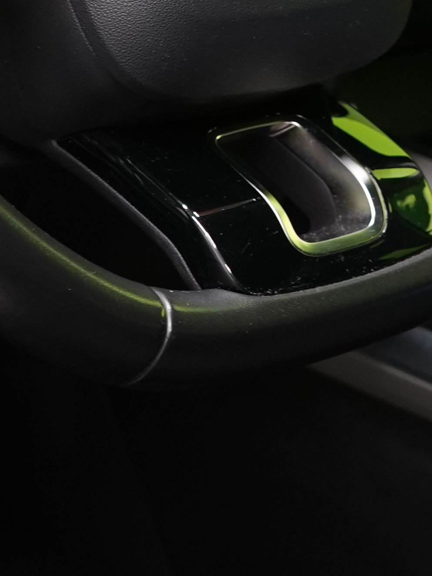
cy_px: -182
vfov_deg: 15.4
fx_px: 2030
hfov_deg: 12.1
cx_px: 278
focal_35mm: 122
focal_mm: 28
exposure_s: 1/20
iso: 1250
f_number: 5
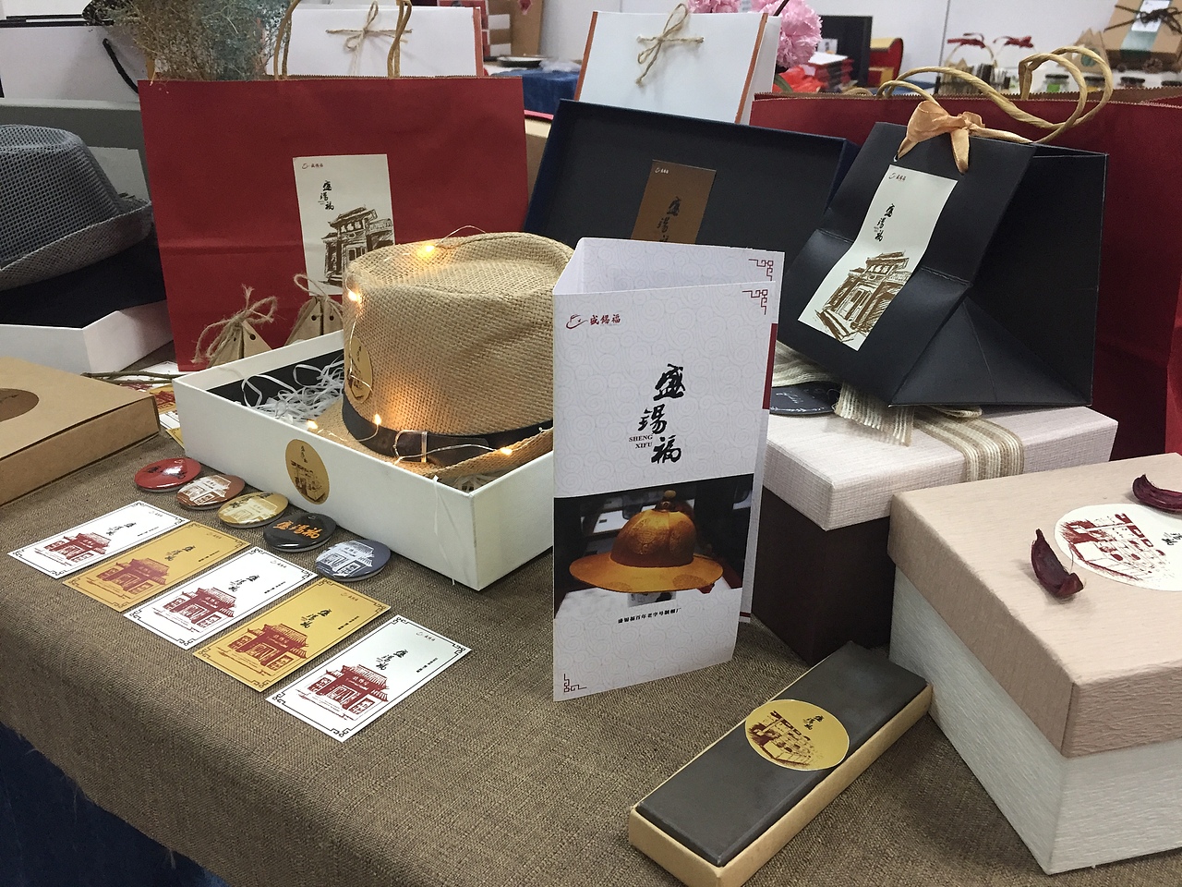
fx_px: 990
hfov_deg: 61.7
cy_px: 444
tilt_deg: -25.5
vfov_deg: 48.2
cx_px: 591
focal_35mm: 29
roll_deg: -0.6
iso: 160
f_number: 2.2
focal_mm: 4.15
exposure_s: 1/33
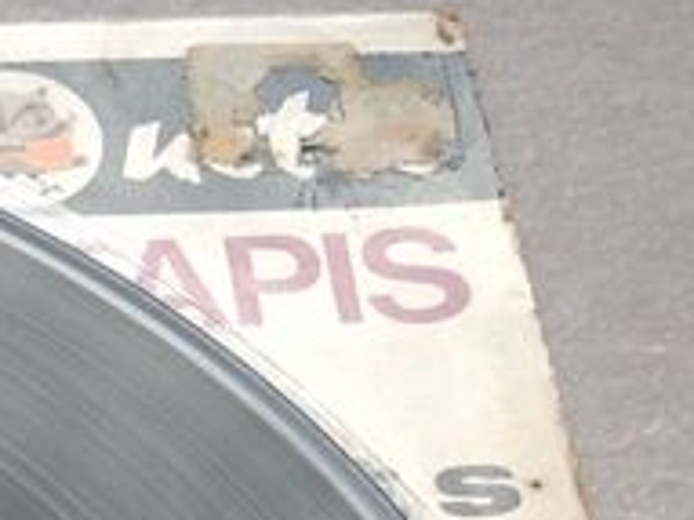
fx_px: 3667
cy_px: 1205
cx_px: -570
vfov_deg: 7.6
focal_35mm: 183
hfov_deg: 10.2
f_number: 2.4
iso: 50
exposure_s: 1/260
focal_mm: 4.28
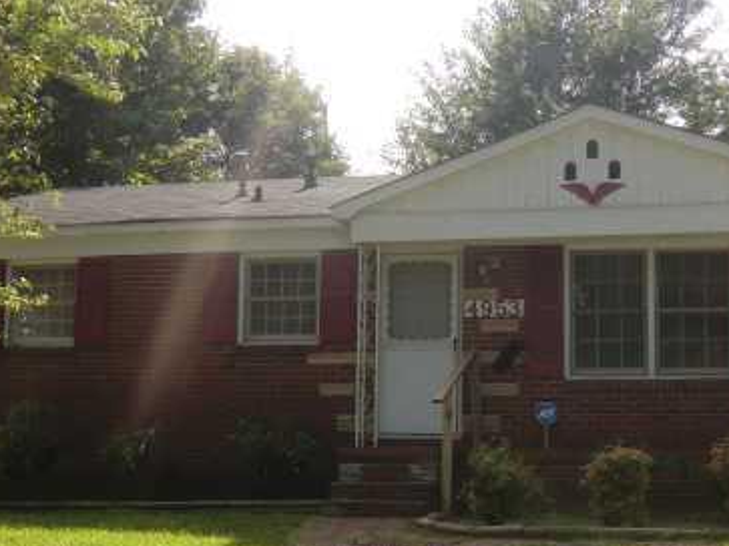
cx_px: 396
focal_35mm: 60
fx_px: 1263
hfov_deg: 32.2
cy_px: 319
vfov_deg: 24.4
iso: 64
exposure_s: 1/400
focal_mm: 6.1
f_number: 3.6
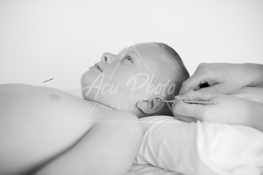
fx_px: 365
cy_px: 88
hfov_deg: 39.6
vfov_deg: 27.0
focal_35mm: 50
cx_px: 132
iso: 250
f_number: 2.2
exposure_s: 1/500
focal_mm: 50
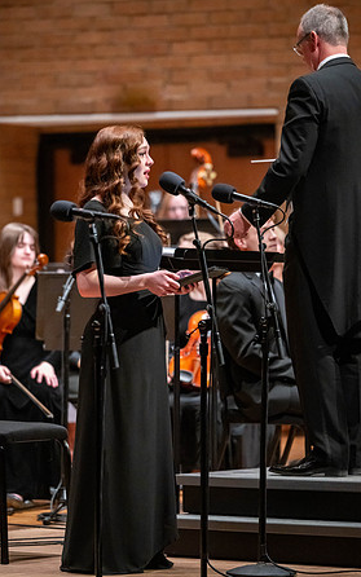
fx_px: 2910
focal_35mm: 185
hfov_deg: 7.1
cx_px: 193
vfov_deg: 11.3
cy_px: 287
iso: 8000
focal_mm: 180
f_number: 3.5
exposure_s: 1/400
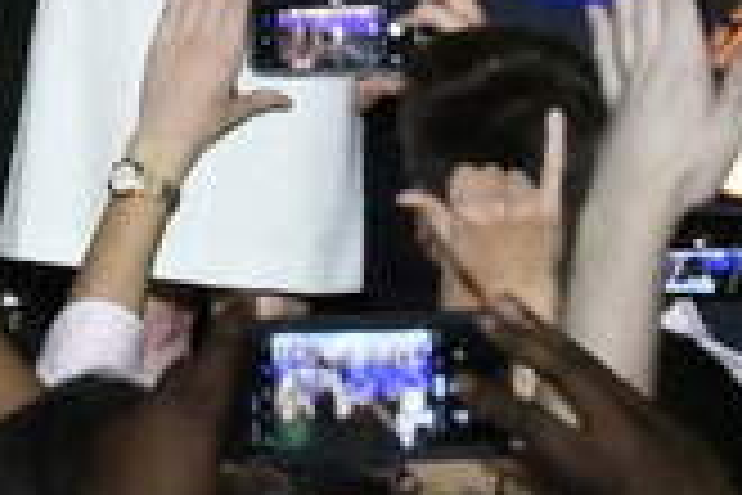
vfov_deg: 1.7
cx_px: -324
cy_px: -603
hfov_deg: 2.6
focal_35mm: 800
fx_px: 16488
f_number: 14
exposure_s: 1/500
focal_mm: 110
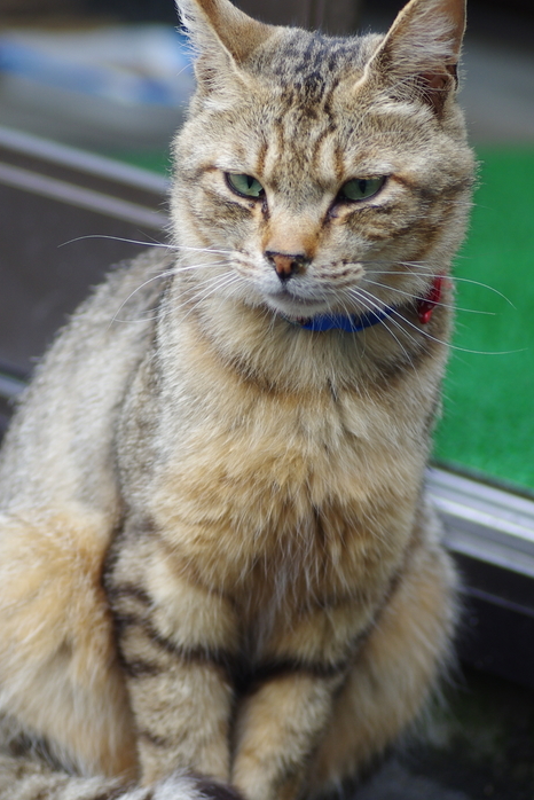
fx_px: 5156
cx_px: 221
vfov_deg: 8.9
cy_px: 419
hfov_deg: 5.9
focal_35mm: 232
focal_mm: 90
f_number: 2.8
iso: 200
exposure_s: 1/125
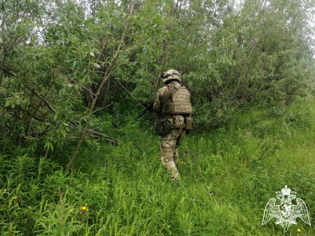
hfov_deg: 65.3
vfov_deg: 51.3
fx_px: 246
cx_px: 158
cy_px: 118
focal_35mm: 27
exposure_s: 1/826
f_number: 1.8
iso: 160
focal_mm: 3.96
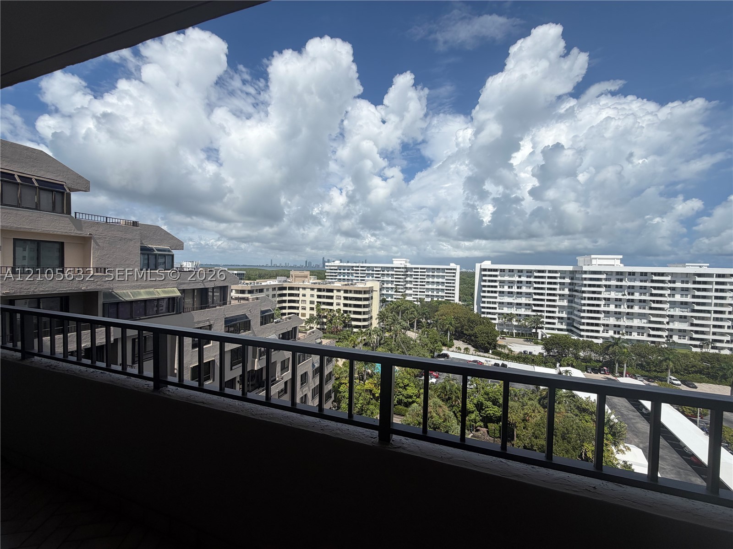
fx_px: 296
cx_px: 366
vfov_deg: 85.7
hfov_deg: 102.1
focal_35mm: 14
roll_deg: -1.3
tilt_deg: -0.5
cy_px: 274
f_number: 2.2
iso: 20
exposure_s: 1/1745
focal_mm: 2.22
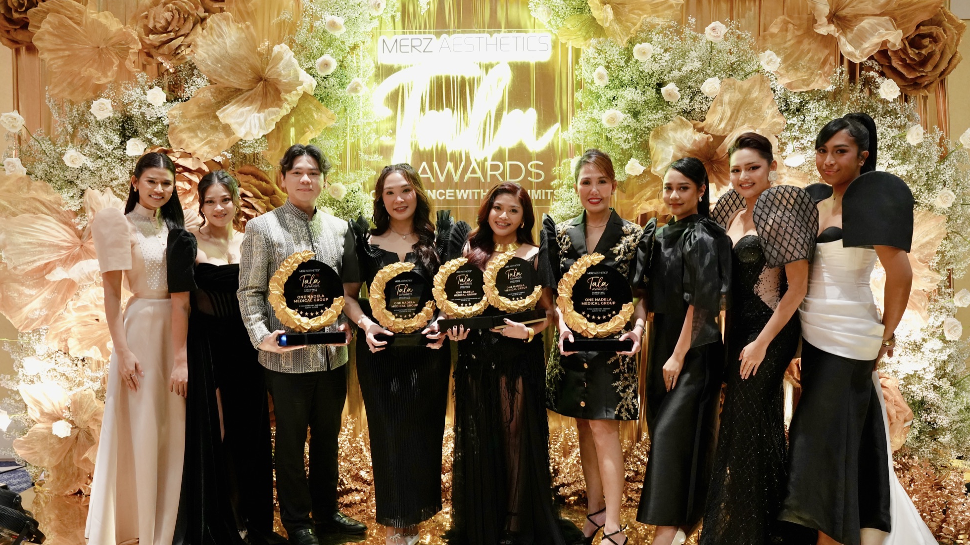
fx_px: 819
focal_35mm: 32
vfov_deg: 36.8
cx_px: 485
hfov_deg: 61.3
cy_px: 271
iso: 3200
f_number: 4
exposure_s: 1/125
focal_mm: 29.8
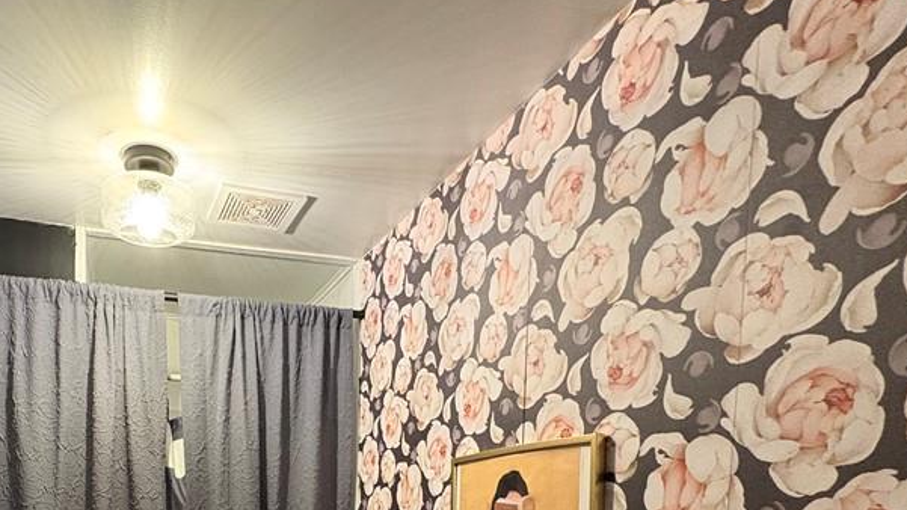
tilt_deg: -3.6
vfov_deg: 38.2
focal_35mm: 26
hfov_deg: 69.1
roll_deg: -0.8
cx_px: 278
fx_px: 625
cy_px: 537
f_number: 2.2
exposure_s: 1/60
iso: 800
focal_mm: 2.22
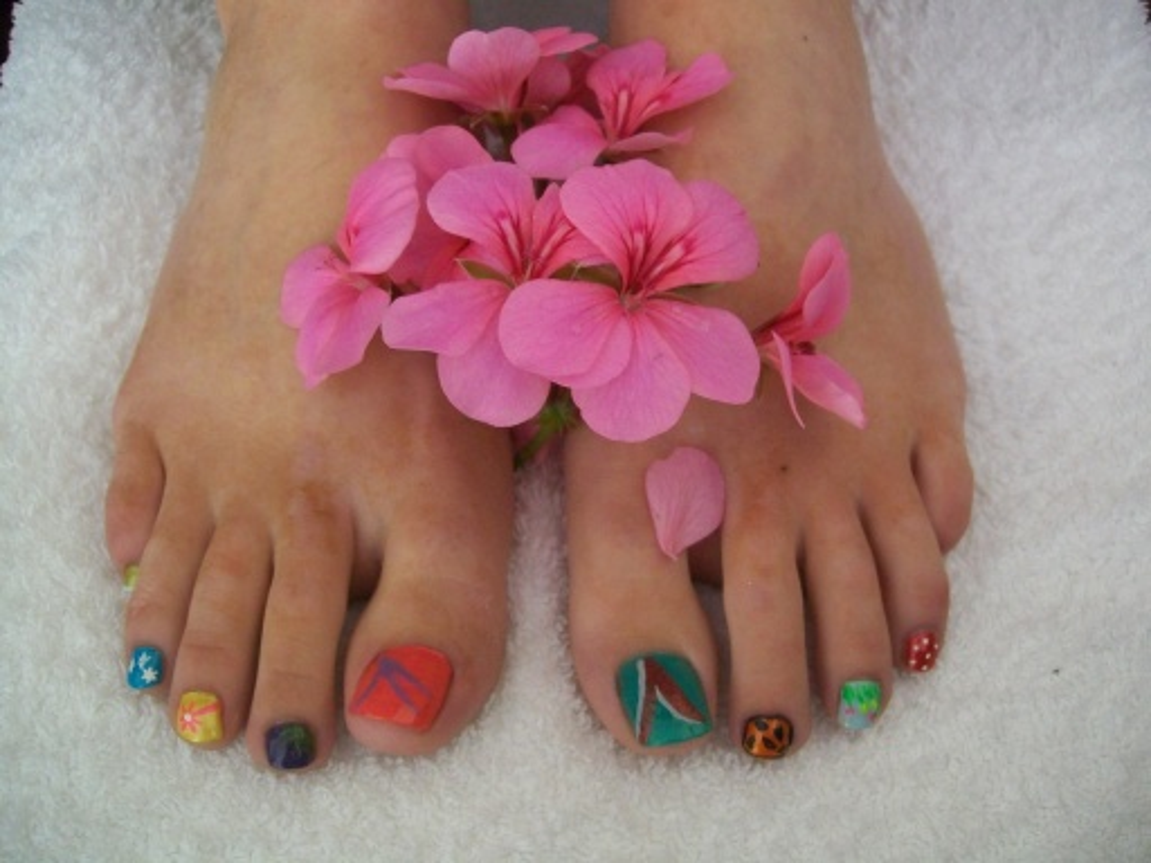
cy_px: 432
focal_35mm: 34
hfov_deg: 54.0
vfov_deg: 41.8
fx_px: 1131
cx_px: 576
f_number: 2.7
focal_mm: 6.1
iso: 160
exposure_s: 1/30
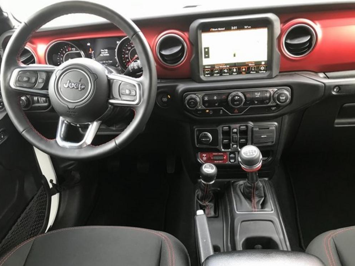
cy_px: 137
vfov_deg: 48.2
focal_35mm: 29
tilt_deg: -26.3
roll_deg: +4.2
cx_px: 177
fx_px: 297
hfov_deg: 61.7
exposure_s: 1/24
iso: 40
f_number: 1.8
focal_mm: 3.99
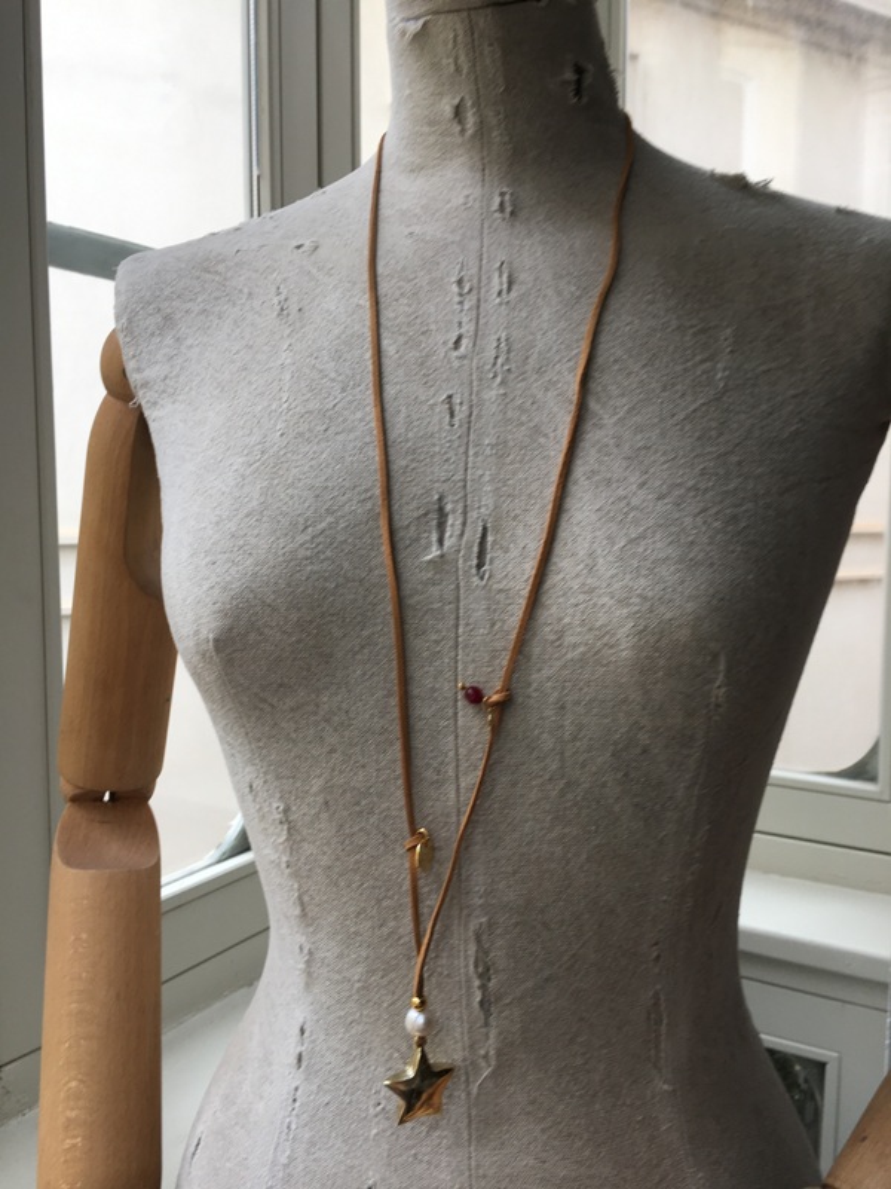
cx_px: 446
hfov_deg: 48.2
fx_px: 995
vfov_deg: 61.7
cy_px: 594
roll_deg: -1.2
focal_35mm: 29
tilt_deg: -4.9
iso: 25
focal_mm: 4.15
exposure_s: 1/100
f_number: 2.2
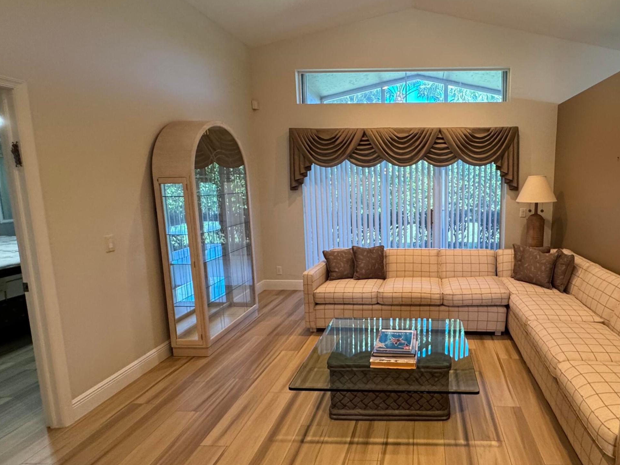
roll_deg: +0.2
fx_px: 376
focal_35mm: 21
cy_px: 237
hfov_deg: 76.6
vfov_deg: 63.4
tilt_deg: -9.3
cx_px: 410
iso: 250
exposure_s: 1/60
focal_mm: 2.22
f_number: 2.2
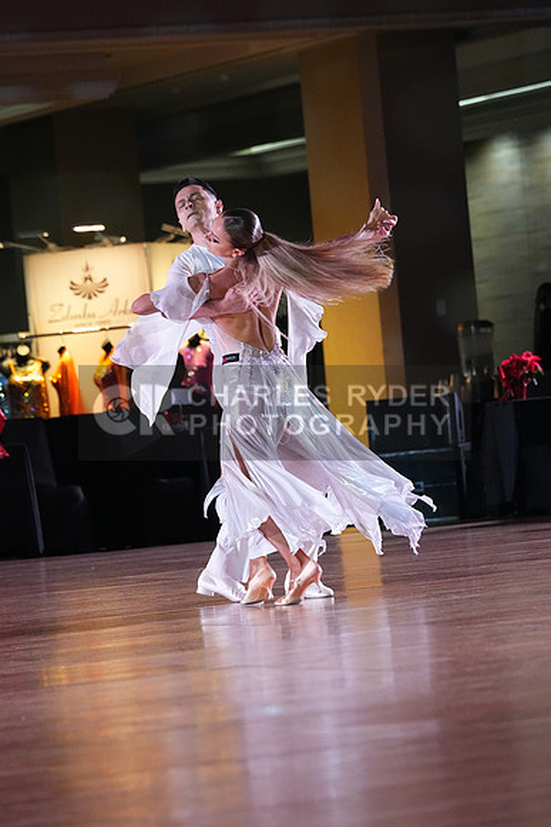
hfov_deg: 6.9
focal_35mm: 200
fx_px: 4589
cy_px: 414
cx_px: 276
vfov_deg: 10.3
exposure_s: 1/400
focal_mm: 200
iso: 8000
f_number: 5.6
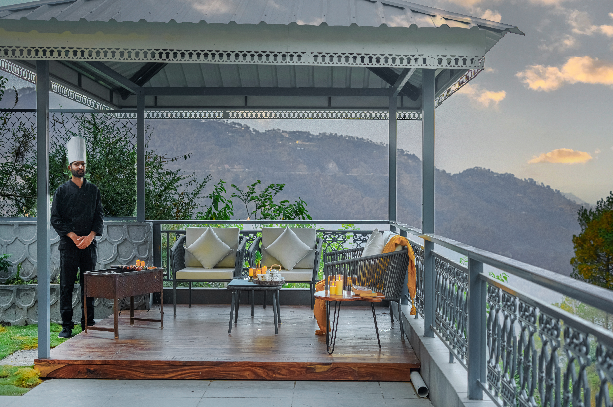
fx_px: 851
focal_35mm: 50
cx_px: 306
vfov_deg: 26.9
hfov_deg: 39.6
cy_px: 204
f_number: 4
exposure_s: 1/13
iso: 1000
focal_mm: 50
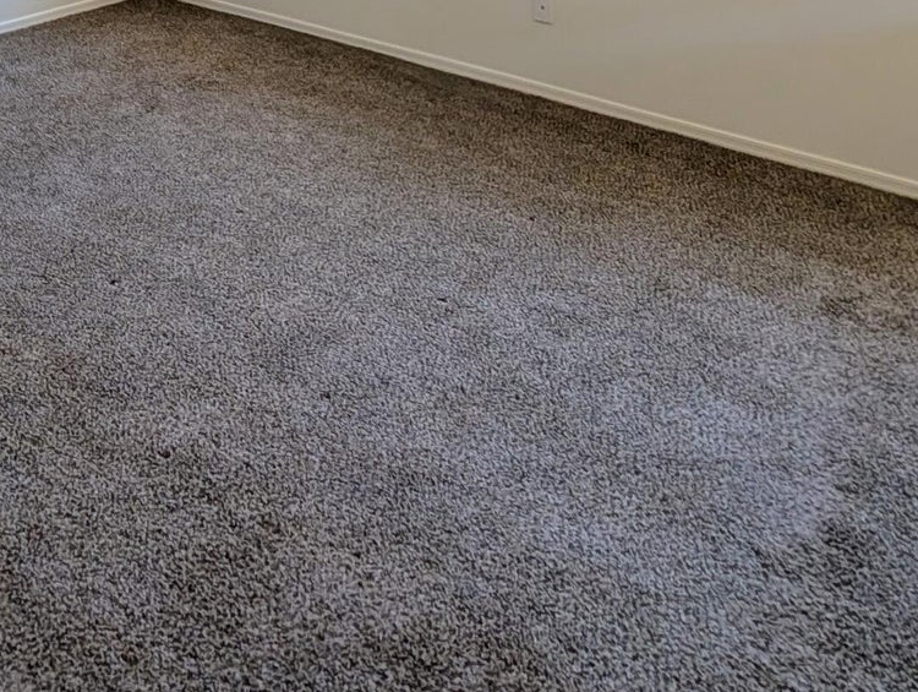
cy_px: -273
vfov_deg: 30.1
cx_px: 182
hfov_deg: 50.6
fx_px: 903
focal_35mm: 34
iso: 63
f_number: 1.7
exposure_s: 1/120
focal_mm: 2.02
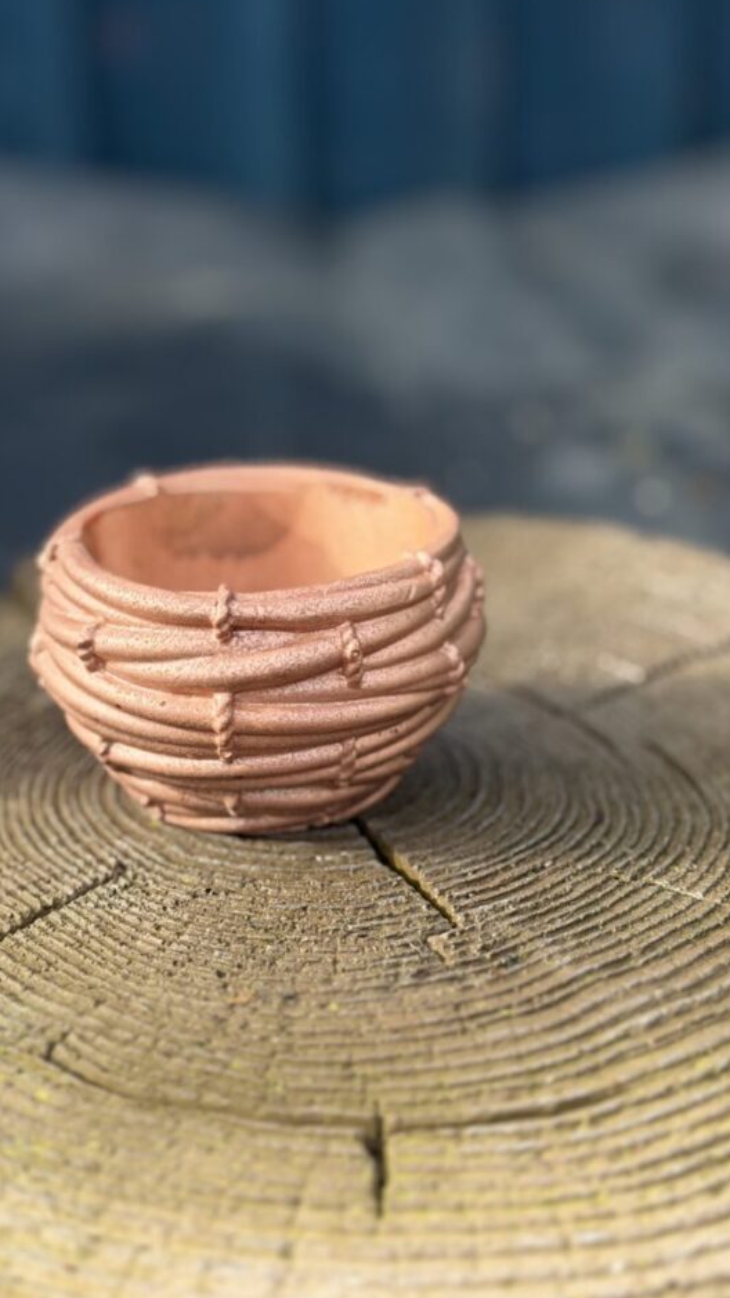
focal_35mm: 57
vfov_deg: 36.6
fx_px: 1962
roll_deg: +1.1
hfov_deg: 21.0
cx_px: 285
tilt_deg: -21.2
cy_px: 688
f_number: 1.78
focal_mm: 6.76
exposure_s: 1/1307
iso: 64
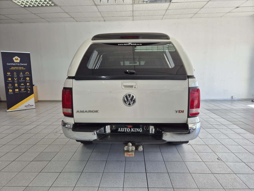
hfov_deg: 73.9
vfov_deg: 58.9
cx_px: 127
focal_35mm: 23
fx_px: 169
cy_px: 96
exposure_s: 1/162
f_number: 1.8
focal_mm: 5.4
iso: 25
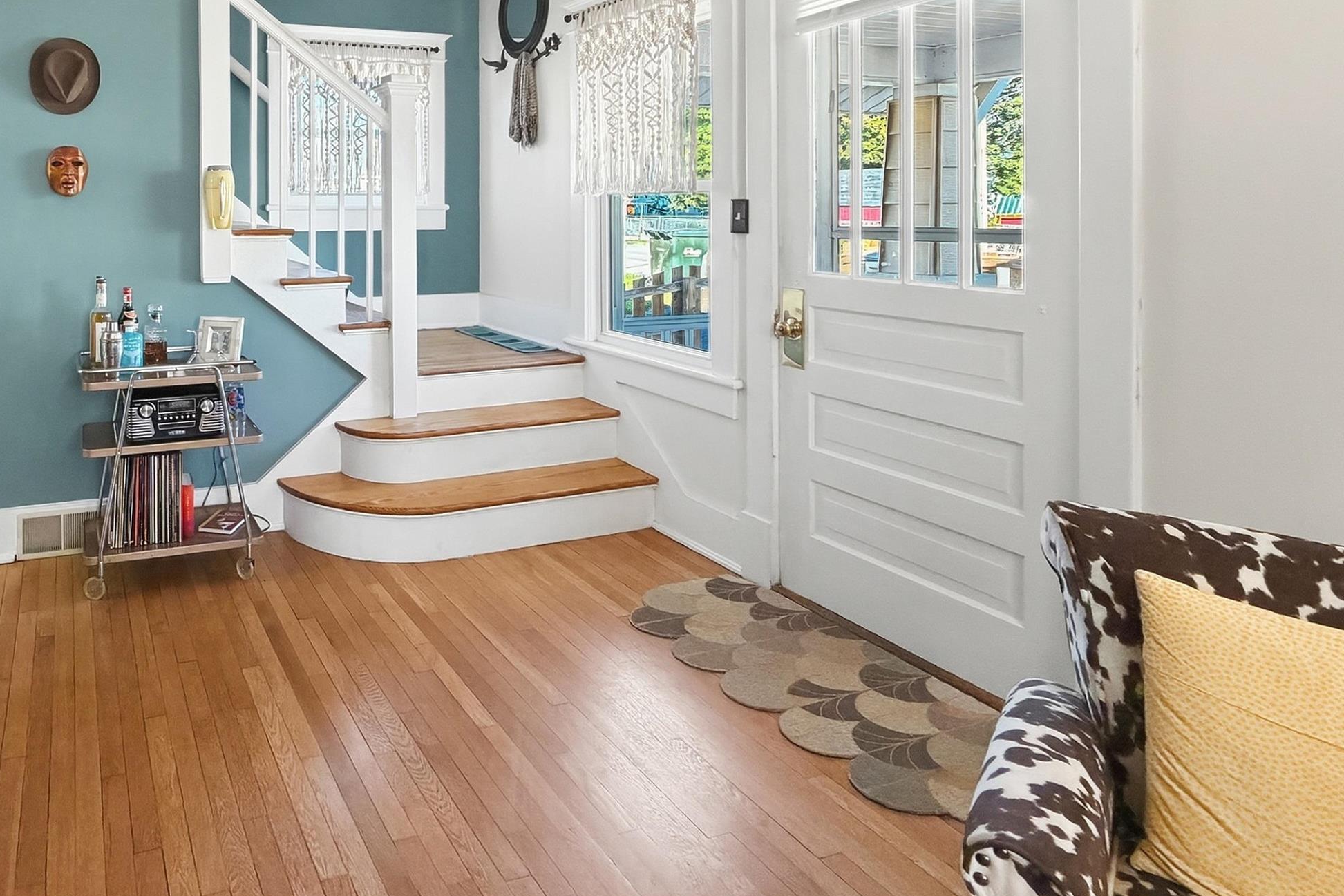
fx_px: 859
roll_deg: +1.2
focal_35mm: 23
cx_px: 338
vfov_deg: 52.3
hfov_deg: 71.0
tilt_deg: -0.4
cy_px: 209
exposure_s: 1/60
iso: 320
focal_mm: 2.2
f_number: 2.2
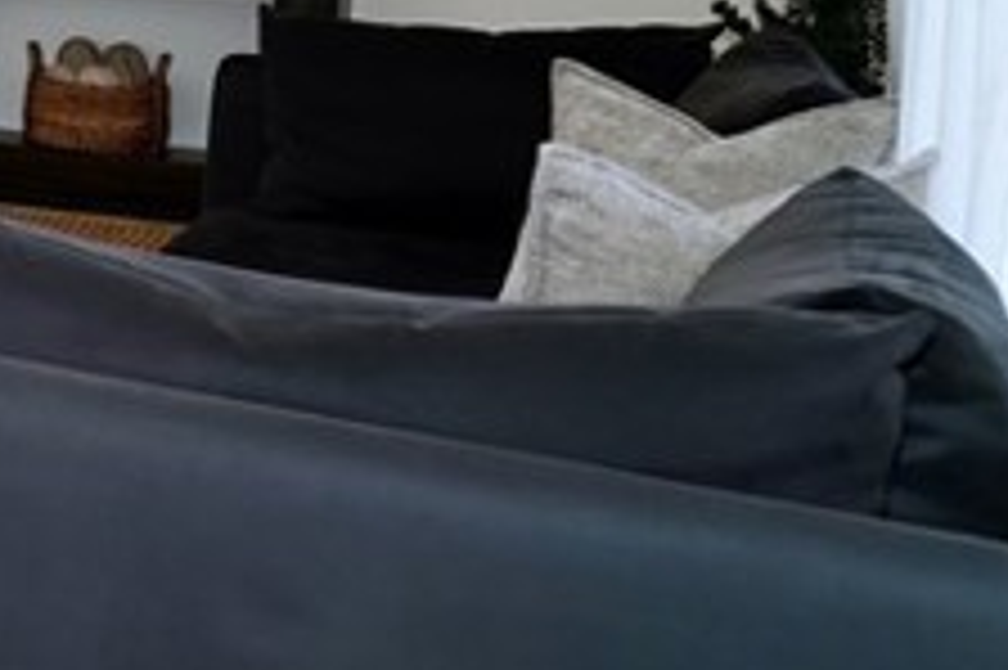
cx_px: -1125
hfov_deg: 17.8
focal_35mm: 64
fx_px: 1791
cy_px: 7
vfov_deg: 20.6
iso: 250
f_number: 5.6
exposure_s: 1/100
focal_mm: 14
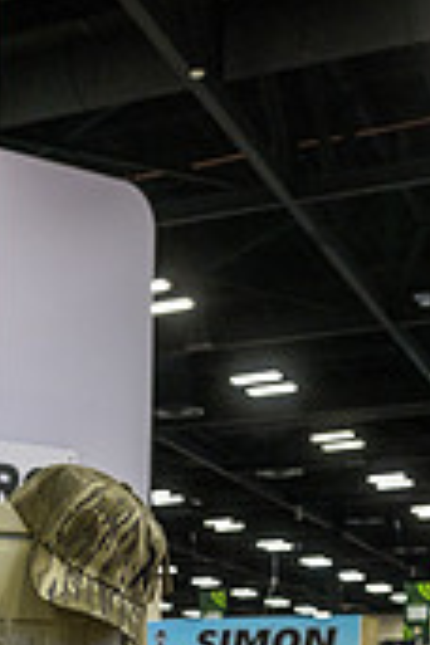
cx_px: -106
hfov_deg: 16.5
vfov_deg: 22.9
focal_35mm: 79
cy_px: 834
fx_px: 1415
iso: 1250
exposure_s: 1/50
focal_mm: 30
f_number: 6.3
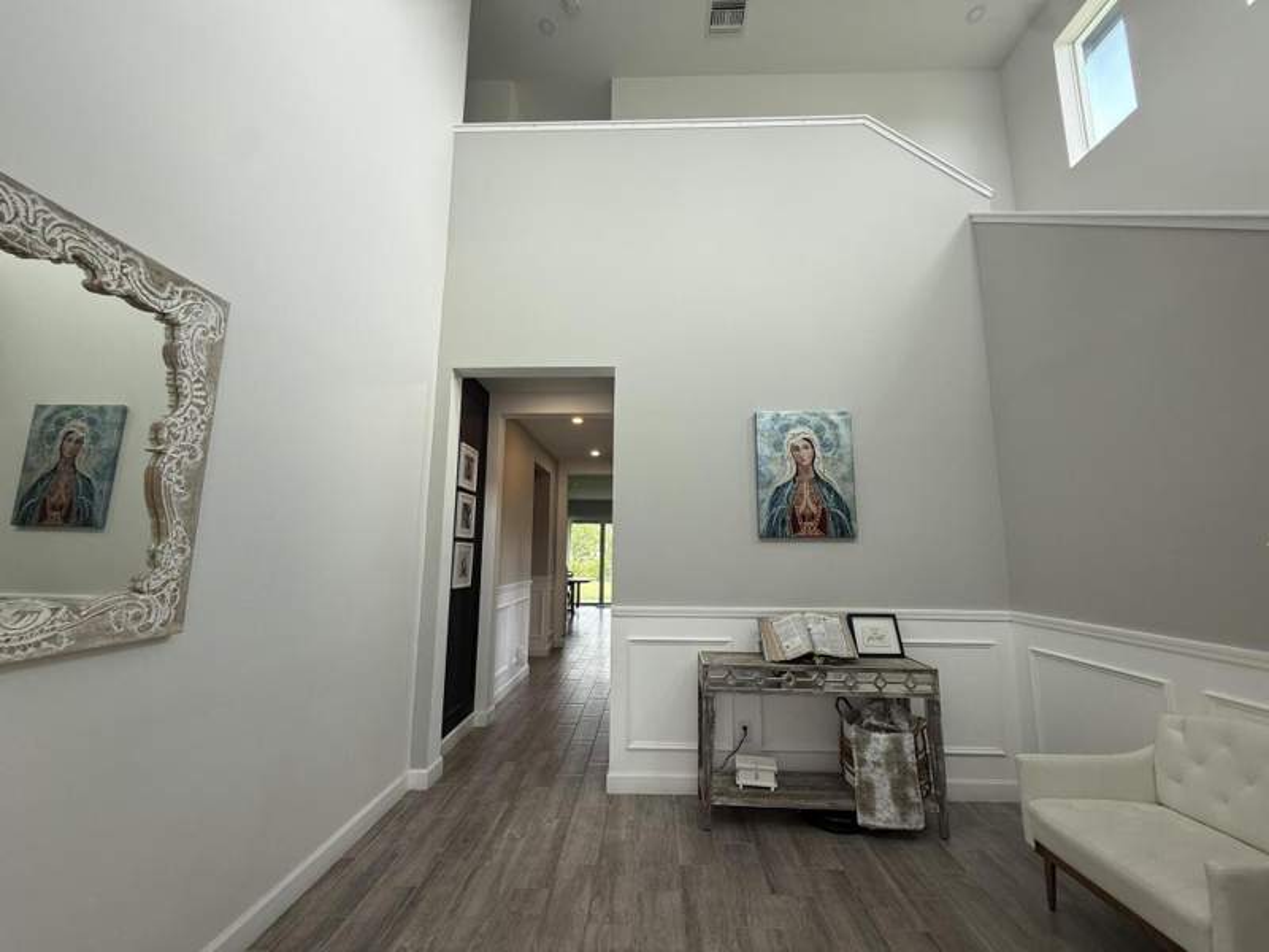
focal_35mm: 14
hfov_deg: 102.1
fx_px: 513
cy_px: 476
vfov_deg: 85.7
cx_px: 634
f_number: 2.2
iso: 80
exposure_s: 1/99
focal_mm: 2.22
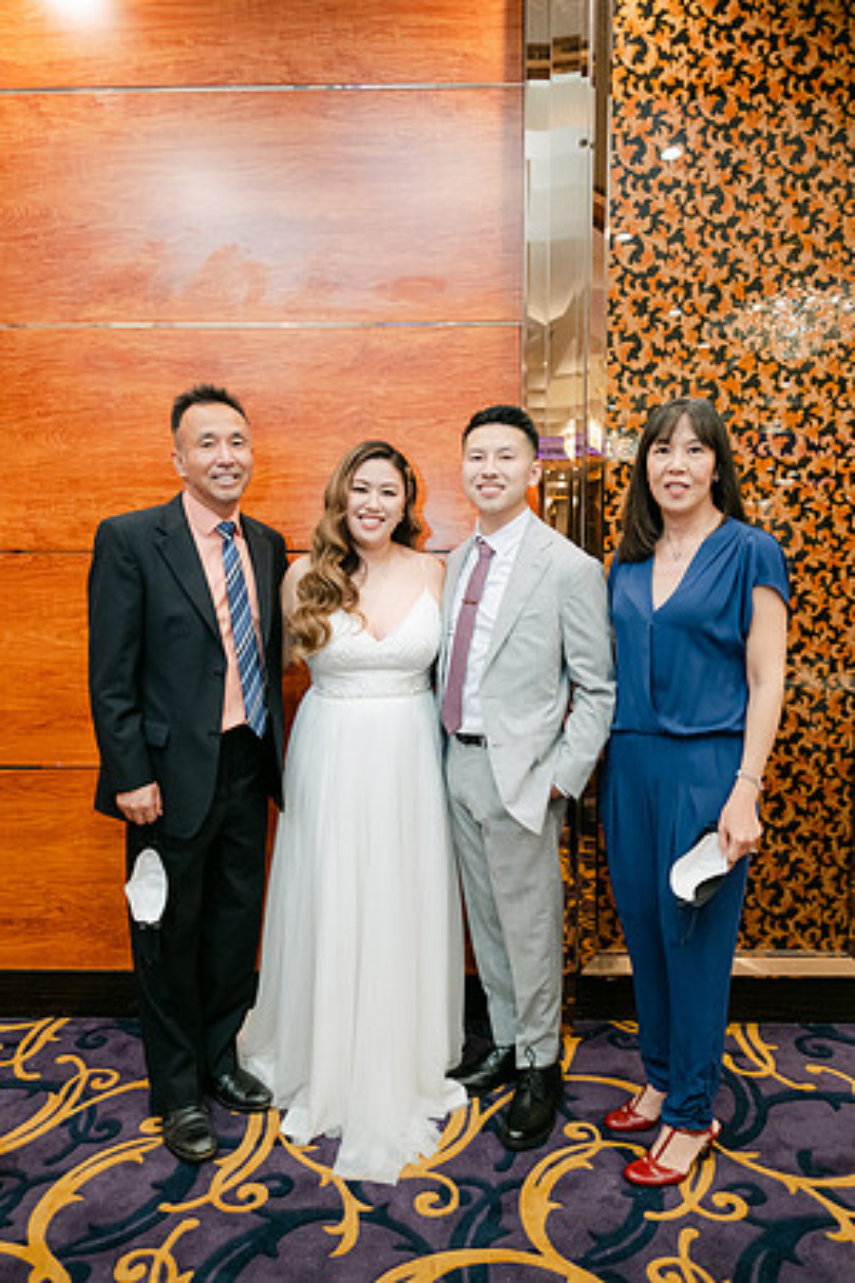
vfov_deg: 73.7
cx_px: 428
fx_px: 855
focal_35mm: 24
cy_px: 642
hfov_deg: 53.1
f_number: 2.8
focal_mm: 16
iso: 800
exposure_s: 1/125
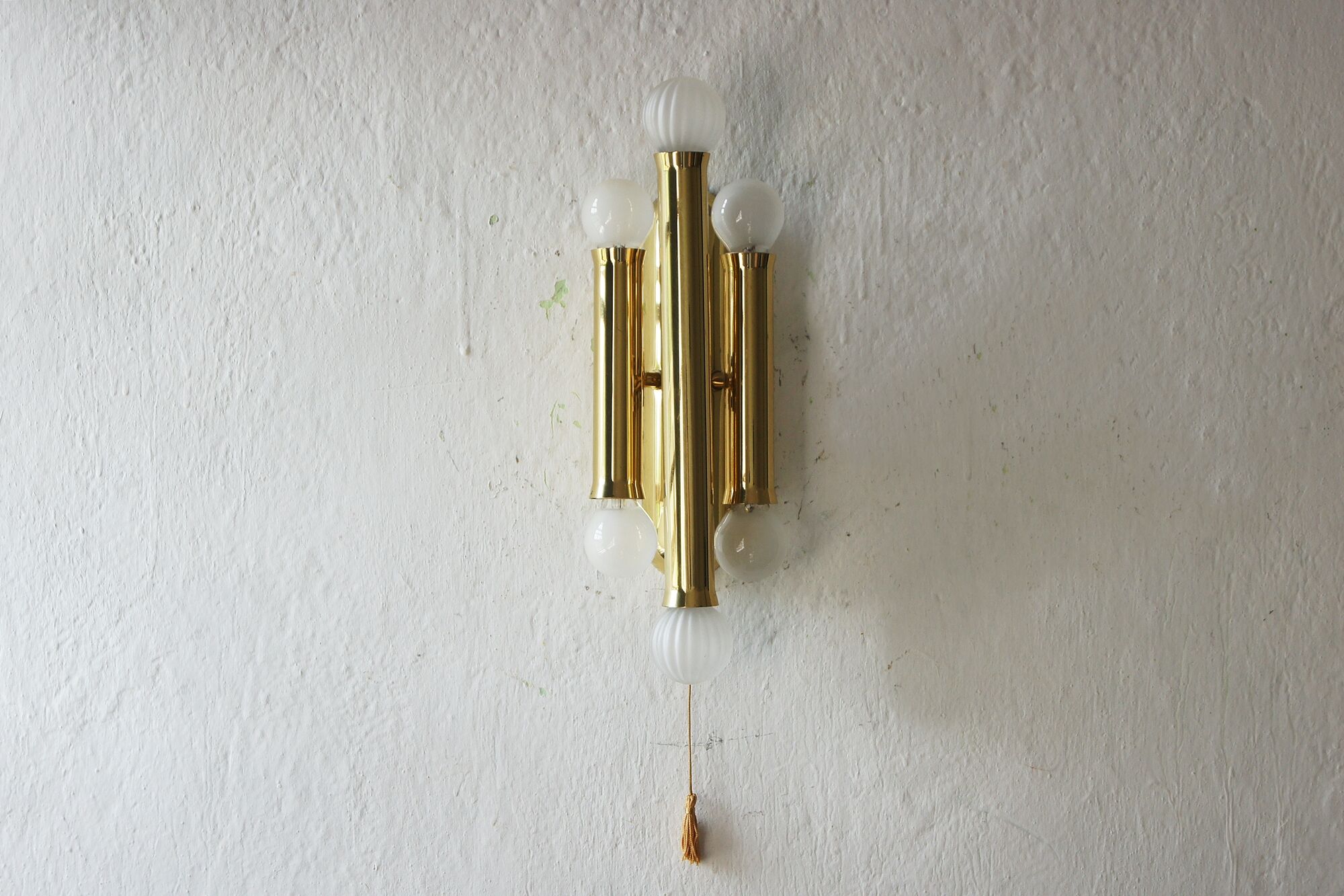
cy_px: 448
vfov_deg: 16.6
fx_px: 3080
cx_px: 672
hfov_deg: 24.6
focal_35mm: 82
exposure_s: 1/125
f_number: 5.6
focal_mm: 55
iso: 400
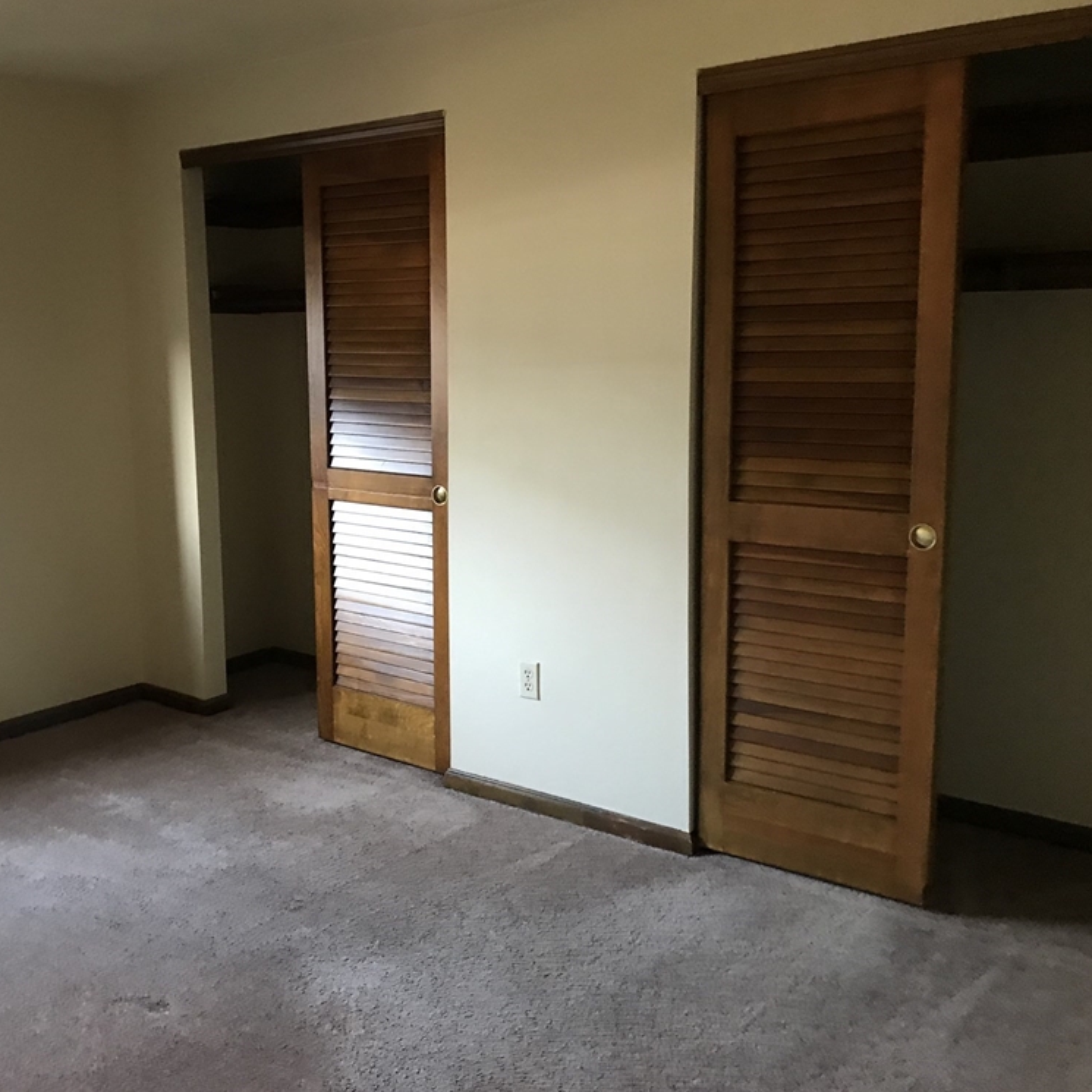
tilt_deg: -9.8
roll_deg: +0.4
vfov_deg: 48.4
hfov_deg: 47.9
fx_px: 1213
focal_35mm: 34
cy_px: 538
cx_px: 391
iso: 80
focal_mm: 3.99
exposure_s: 1/15
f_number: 1.8
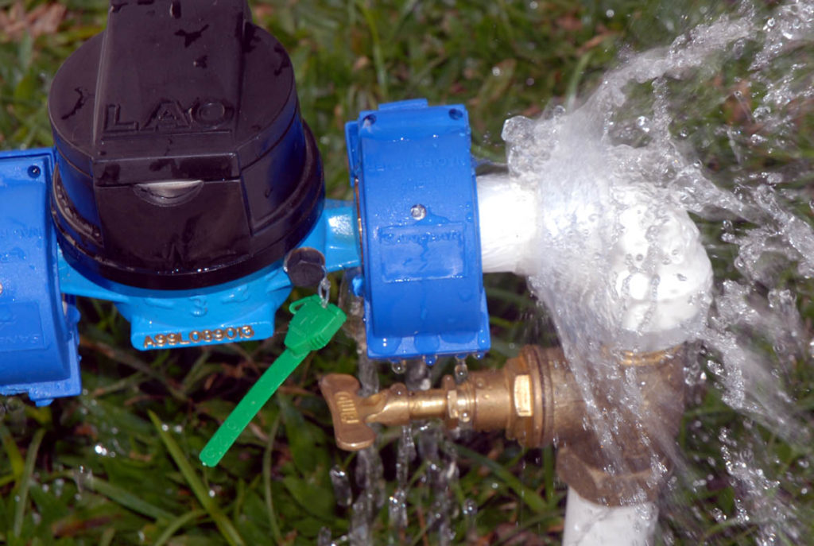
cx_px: 407
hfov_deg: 19.4
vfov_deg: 13.1
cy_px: 273
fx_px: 2379
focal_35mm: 105
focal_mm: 70
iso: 200
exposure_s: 1/60
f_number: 13
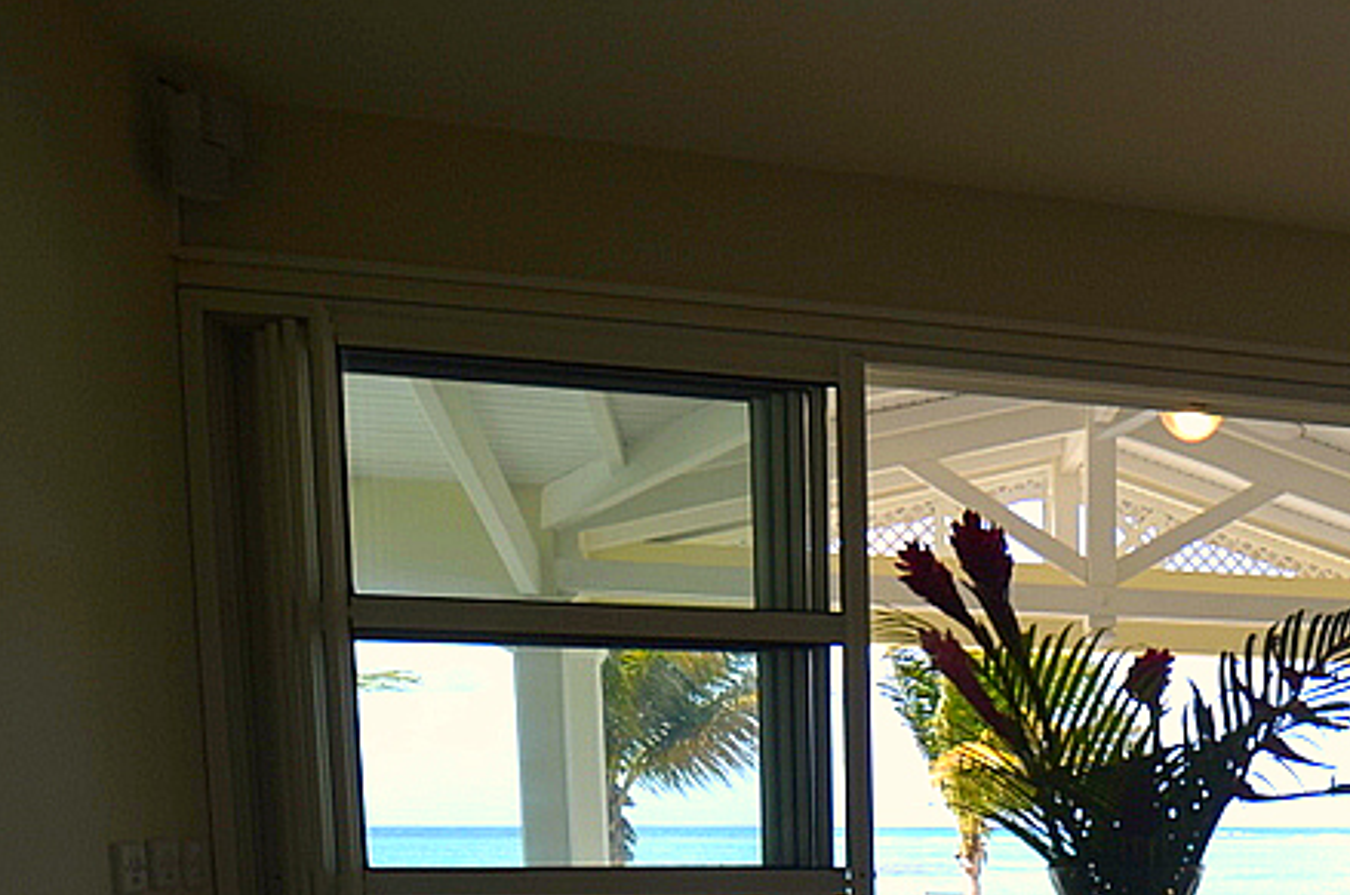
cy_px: 986
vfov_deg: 33.0
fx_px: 1310
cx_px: 1224
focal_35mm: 35
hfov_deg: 48.5
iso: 200
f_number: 7.1
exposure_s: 1/200
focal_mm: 10
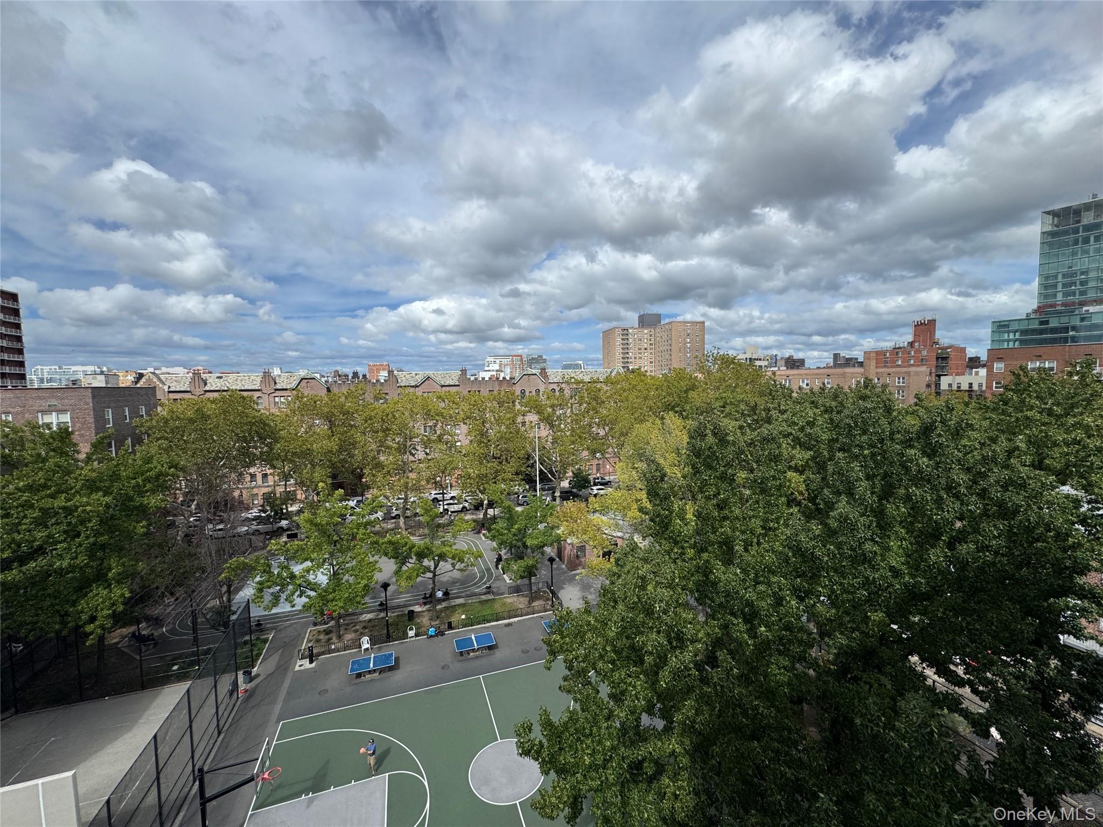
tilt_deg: -4.1
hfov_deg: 102.1
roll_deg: +1.7
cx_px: 552
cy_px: 414
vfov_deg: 85.7
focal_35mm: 14
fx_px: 446
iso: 50
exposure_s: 1/2674
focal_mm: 2.22
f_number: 2.2
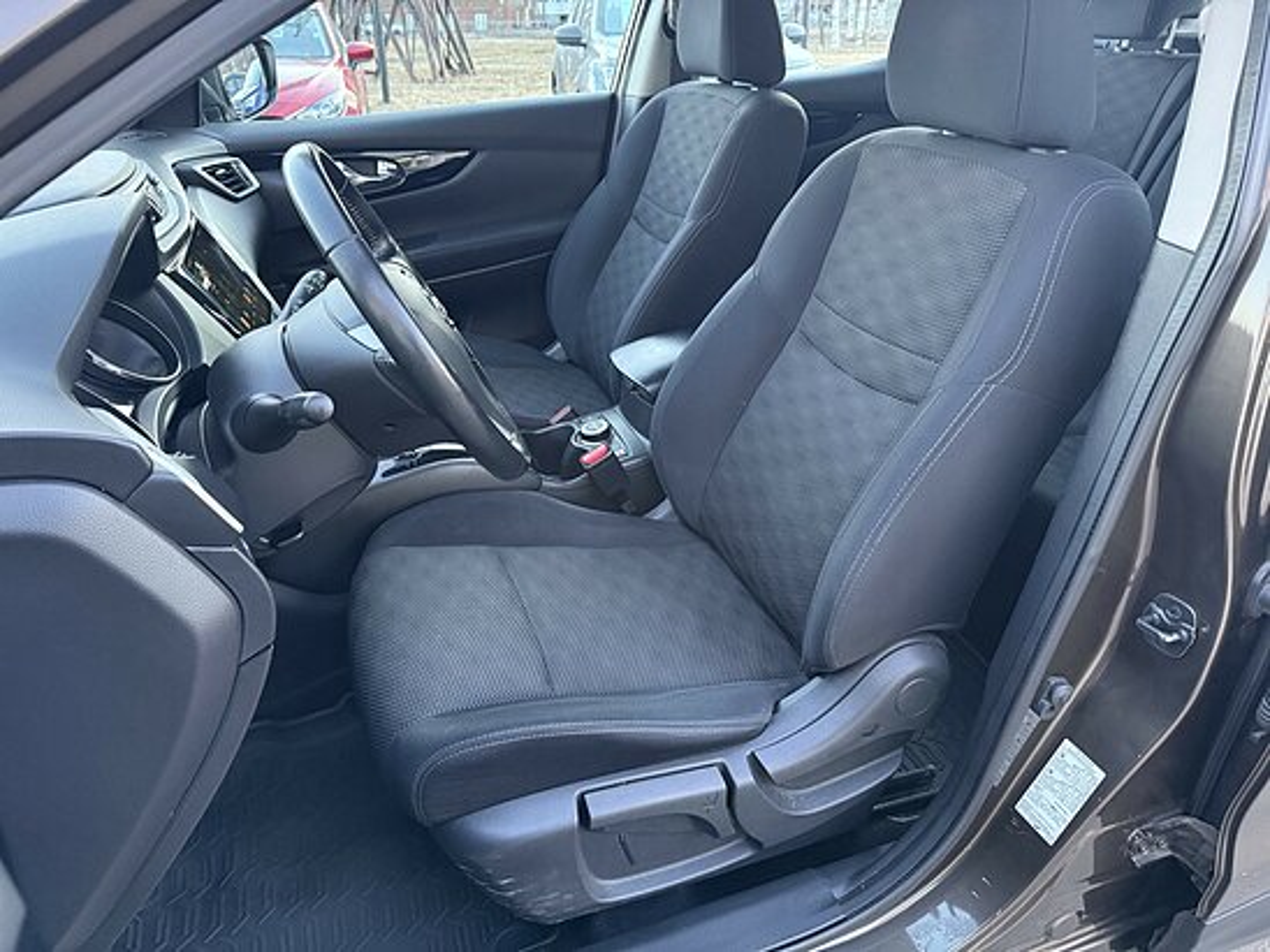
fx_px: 881
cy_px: 476
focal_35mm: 24
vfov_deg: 56.8
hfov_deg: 71.6
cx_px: 635
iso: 800
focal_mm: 6.76
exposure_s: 1/50
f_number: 1.78
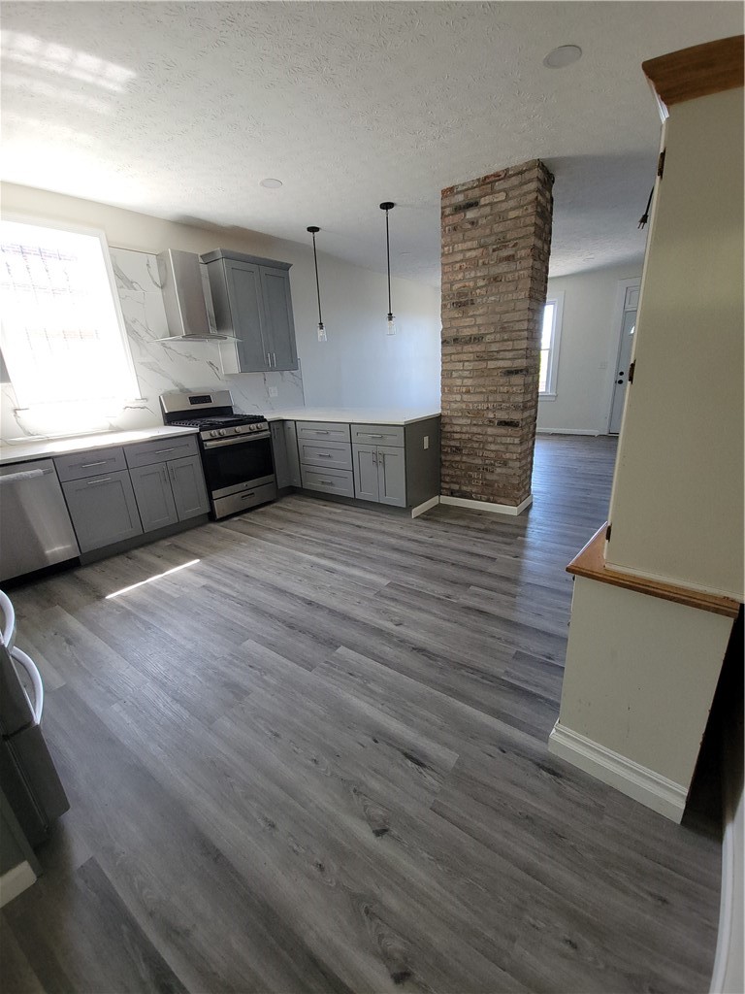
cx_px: 372
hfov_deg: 89.9
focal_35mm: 13
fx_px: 373
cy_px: 497
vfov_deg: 106.2
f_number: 2.2
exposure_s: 1/60
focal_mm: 2.2
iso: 125
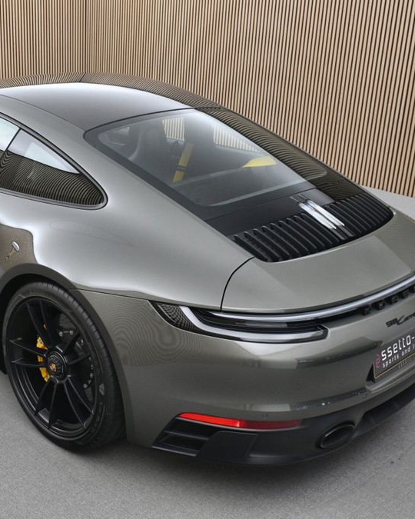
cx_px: 121
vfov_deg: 38.7
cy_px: 259
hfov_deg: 31.0
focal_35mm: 48
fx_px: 738
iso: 500
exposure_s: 1/40
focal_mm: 22.5
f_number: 4
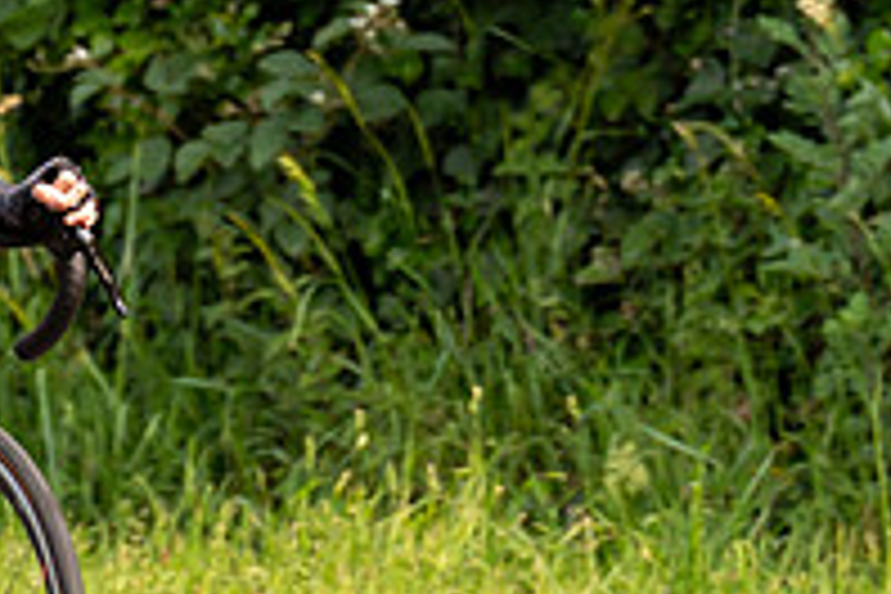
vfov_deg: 1.2
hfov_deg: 1.8
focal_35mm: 1175
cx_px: -138
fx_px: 29079
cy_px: 427
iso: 250
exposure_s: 1/1000
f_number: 3.2
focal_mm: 200
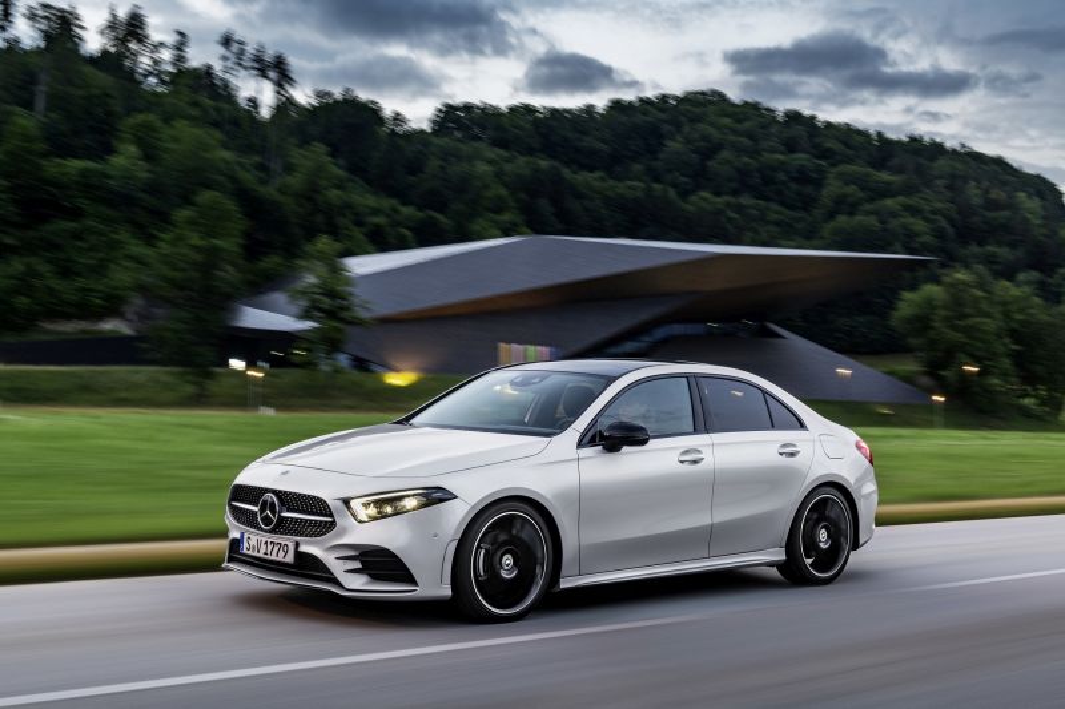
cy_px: 354
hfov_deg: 41.1
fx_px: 1420
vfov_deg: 28.1
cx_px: 532
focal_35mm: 48
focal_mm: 48
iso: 100
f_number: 16
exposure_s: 3
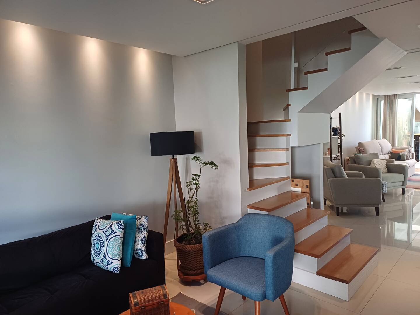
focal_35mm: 25
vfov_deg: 54.9
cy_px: 158
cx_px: 210
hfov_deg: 69.4
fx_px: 303
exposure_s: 1/60
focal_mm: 4.65
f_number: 1.8
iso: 250
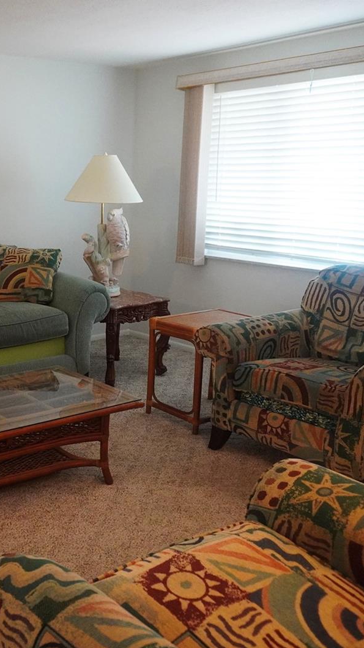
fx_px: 652
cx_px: -23
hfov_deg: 28.7
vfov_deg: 52.8
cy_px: 323
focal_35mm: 38
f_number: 3.5
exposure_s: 1/160
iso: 4000
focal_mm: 16
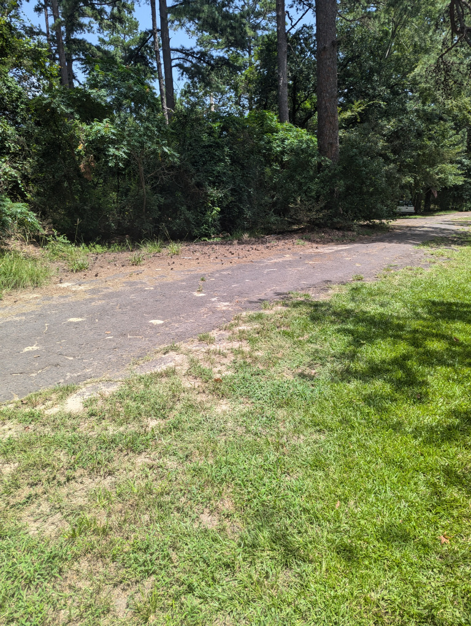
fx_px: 434
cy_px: 313
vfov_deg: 71.5
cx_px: 236
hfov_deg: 56.9
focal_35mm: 24
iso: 42
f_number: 1.85
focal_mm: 6.81
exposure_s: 1/786
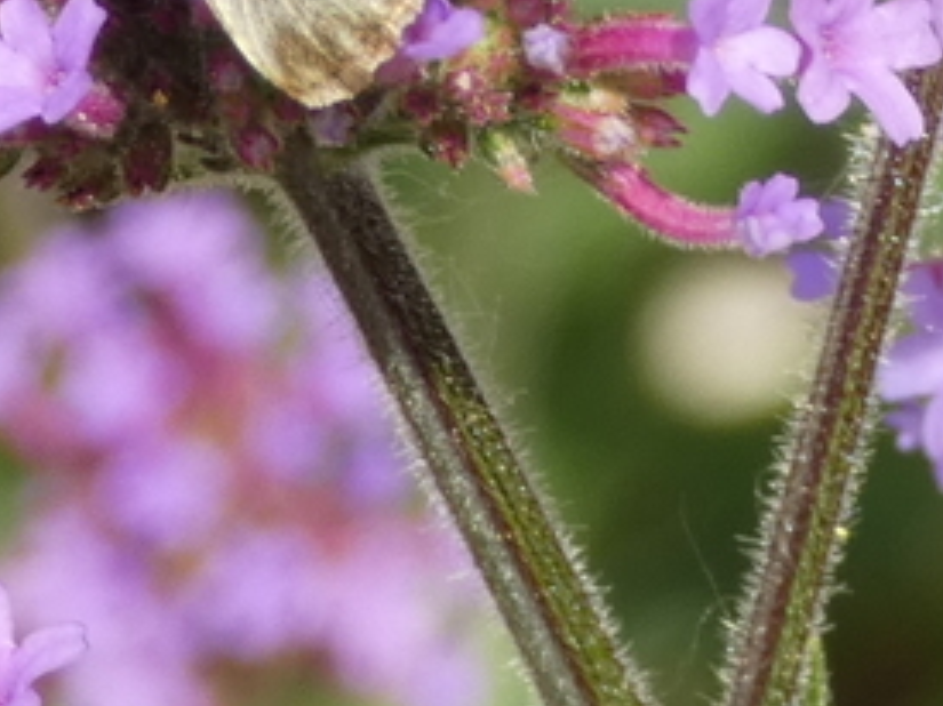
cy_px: -315
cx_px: 300
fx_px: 11164
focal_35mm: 410
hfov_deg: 4.8
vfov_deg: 3.6
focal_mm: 23.7
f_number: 5.2
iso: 80
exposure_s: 1/100
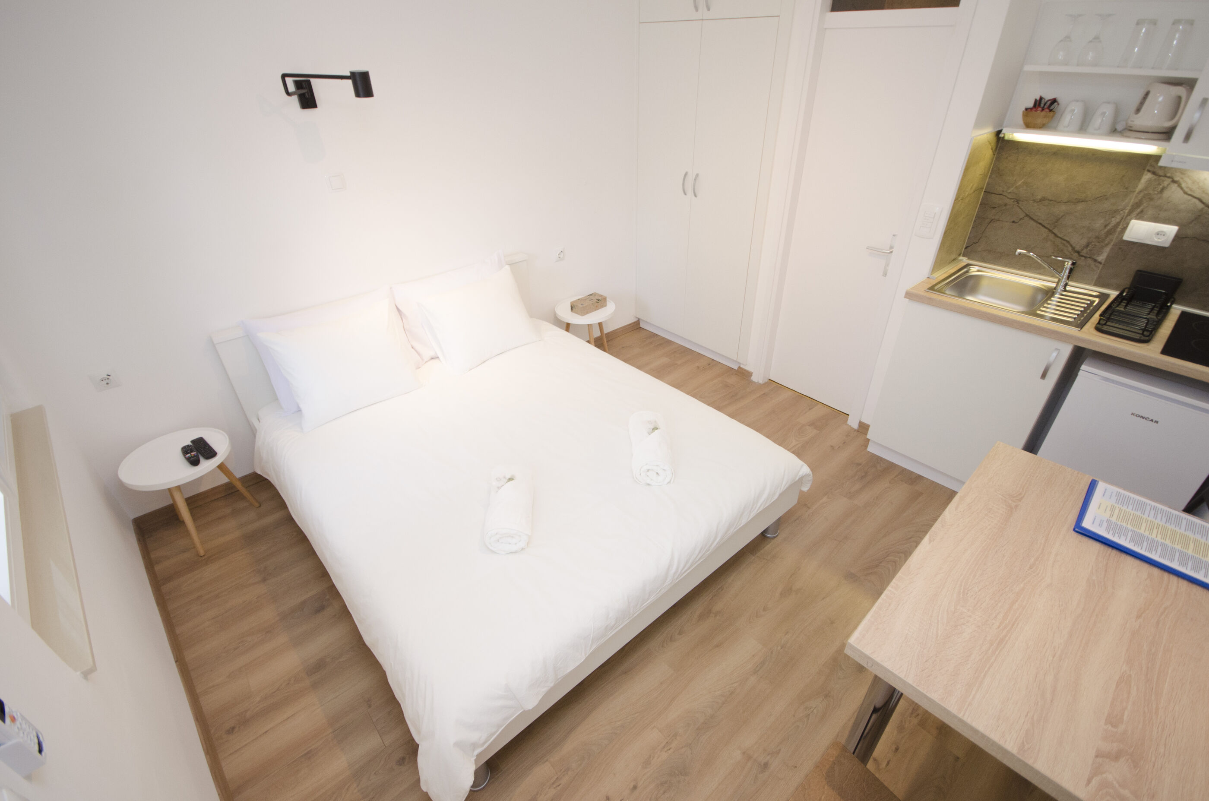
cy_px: 400
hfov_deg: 95.1
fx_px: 553
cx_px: 604
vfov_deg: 71.8
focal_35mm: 16
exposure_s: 1/60
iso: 560
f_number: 4.2
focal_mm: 11
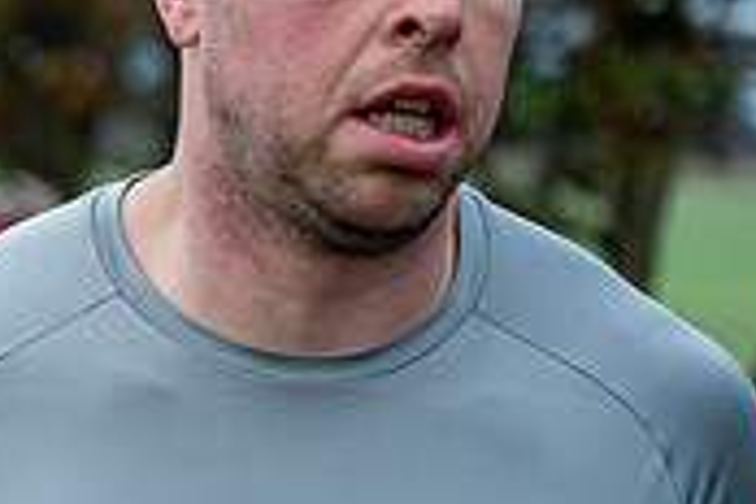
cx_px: -434
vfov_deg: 5.9
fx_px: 4914
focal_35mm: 234
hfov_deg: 8.6
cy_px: 350
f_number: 2.8
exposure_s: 1/1250
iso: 320
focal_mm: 70
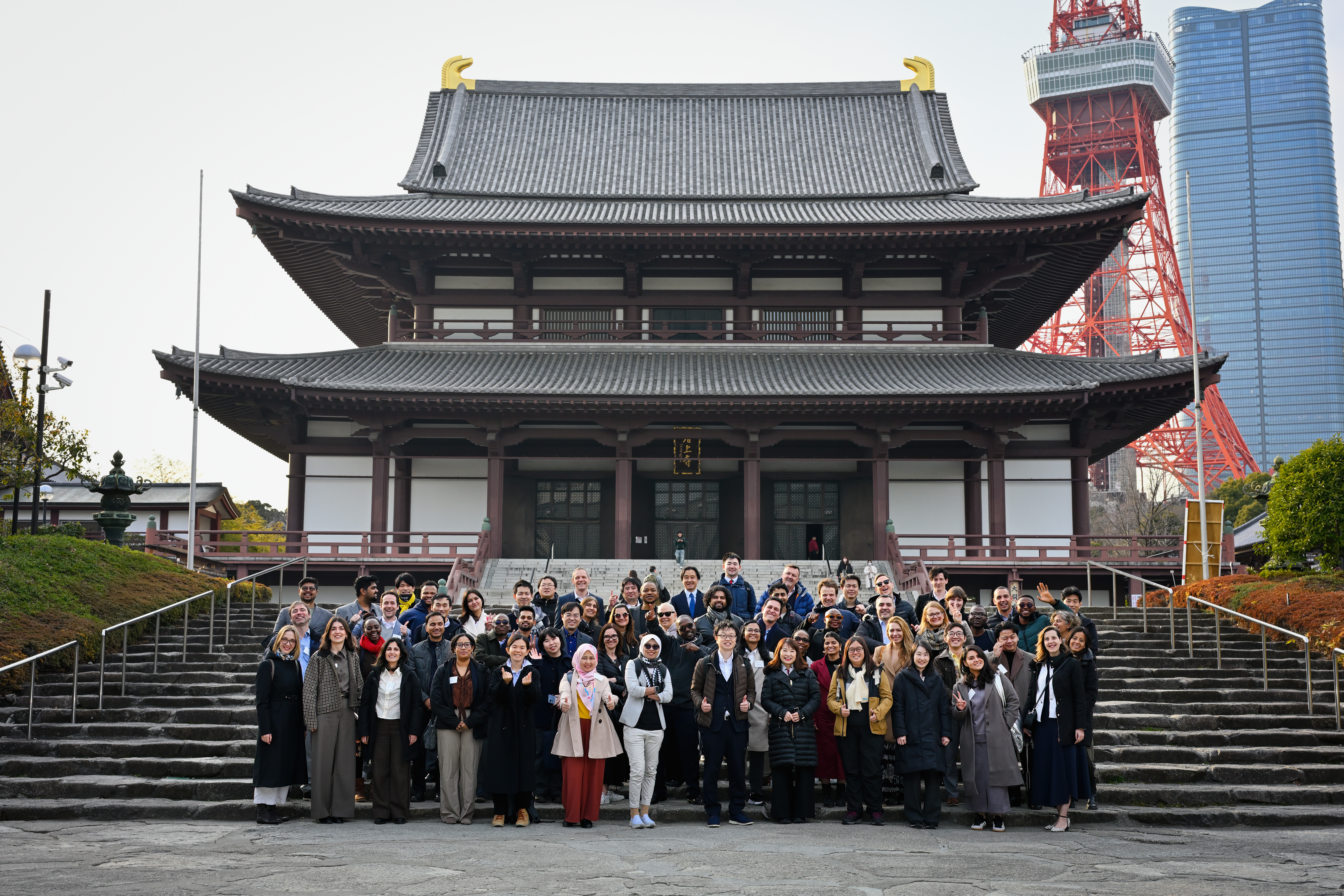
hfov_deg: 46.4
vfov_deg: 31.9
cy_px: 448
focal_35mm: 42
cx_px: 672
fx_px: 1568
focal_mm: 42
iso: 250
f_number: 8
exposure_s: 1/200
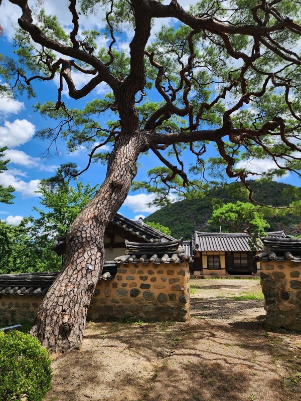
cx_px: 150
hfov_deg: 58.9
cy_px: 200
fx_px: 267
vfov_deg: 73.9
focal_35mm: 23
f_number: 1.8
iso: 12
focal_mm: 6.4
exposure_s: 1/717
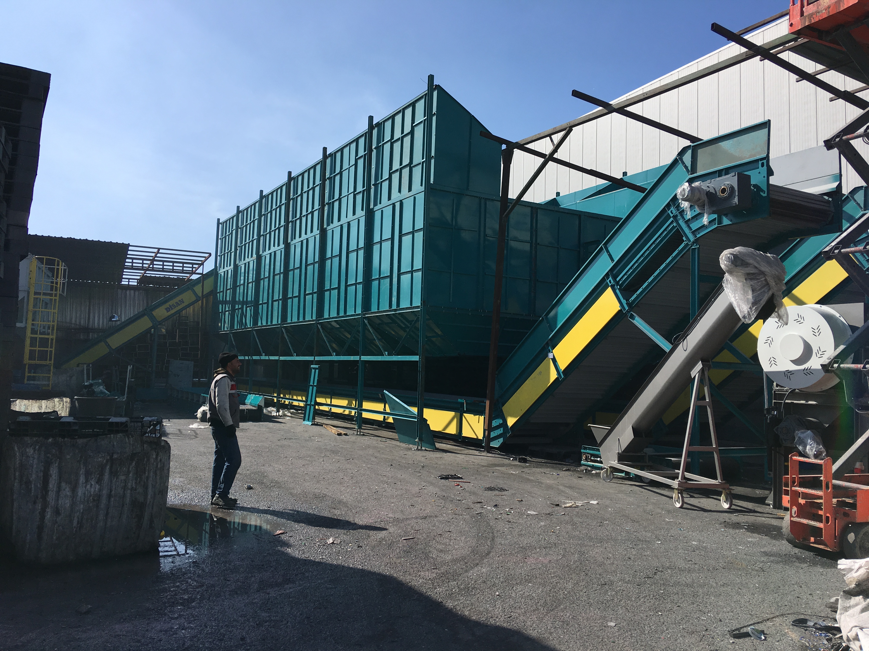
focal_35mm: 29
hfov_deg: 61.7
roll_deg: -2.8
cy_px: 326
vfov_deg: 48.2
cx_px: 434
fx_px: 728
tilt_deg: +5.3
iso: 25
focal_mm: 4.15
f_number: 2.2
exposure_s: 1/2404
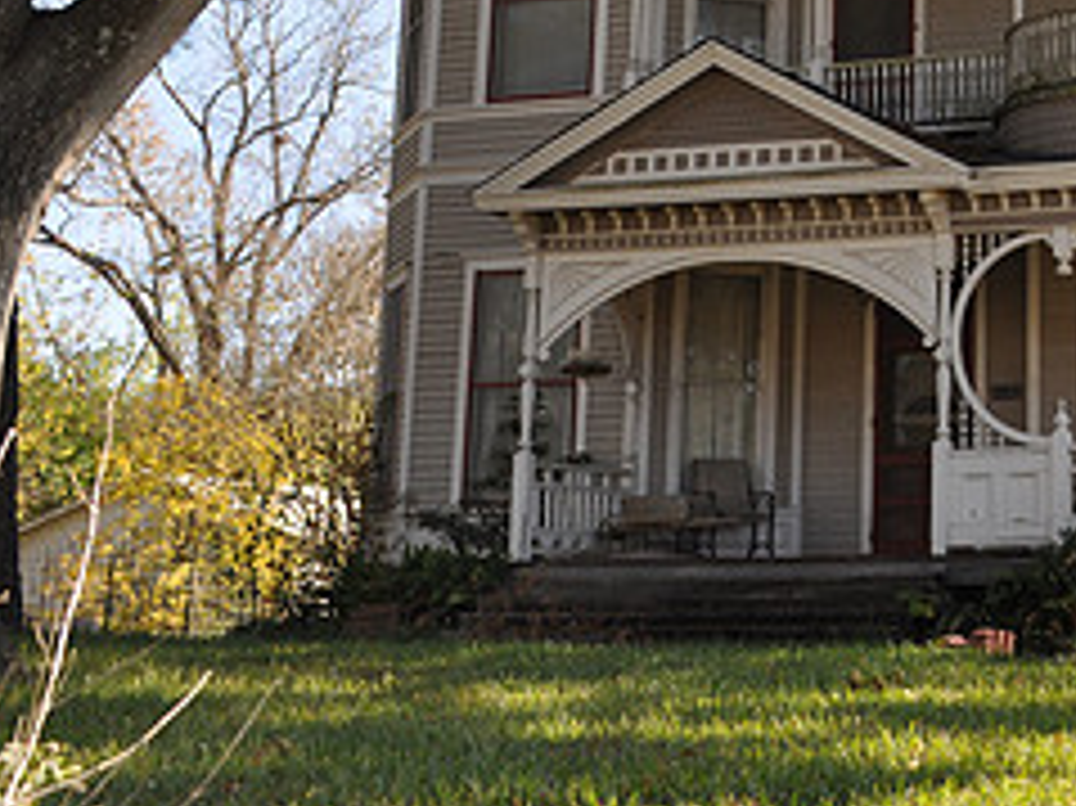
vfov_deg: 18.5
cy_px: -34
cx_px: 1135
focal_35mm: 77
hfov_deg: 24.0
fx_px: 2392
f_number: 6.3
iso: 200
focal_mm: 22
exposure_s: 1/160
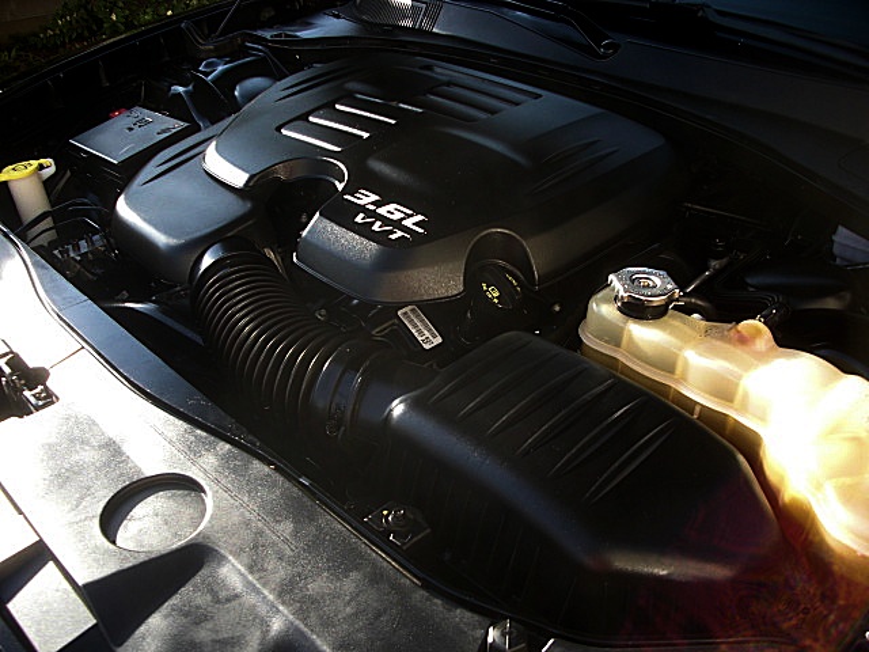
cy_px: 326
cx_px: 434
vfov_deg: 39.7
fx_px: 904
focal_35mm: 36
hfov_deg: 51.4
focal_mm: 6.3
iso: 50
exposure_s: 1/100
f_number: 2.8
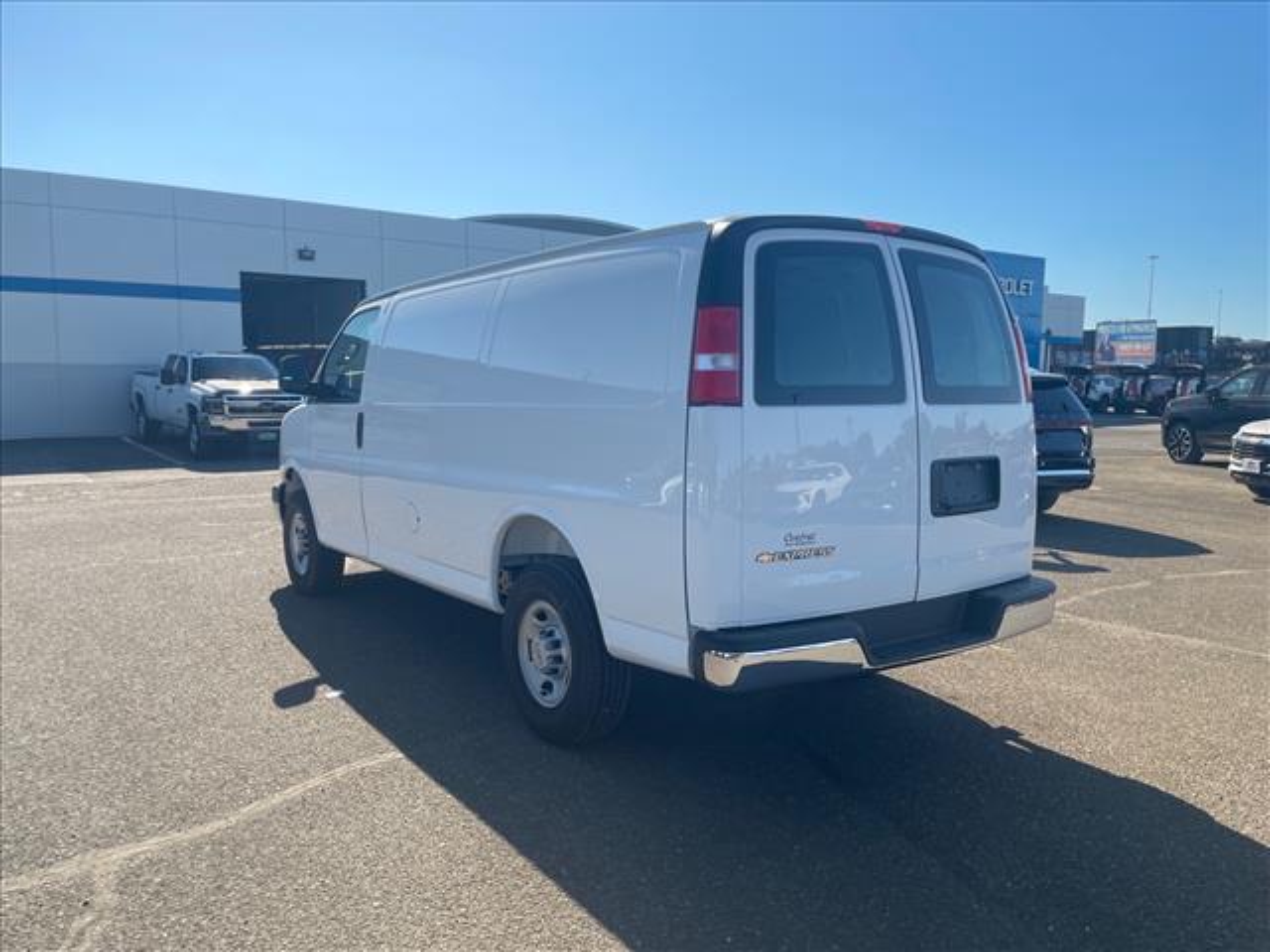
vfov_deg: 53.1
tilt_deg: -5.2
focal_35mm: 26
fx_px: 954
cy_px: 476
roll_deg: -1.1
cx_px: 635
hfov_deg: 67.3
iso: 32
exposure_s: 1/882
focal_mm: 4.2
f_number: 1.6
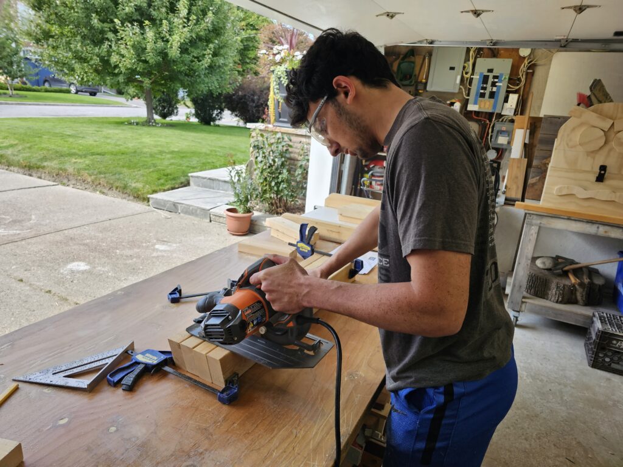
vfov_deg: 58.9
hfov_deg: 73.9
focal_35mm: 23
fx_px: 414
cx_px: 312
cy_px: 234
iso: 20
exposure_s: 1/120
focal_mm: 6.3
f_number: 1.7
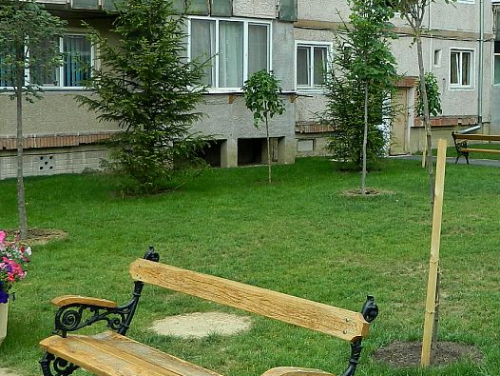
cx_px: 403
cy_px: 131
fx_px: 824
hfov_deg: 32.8
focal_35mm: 57
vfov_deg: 25.6
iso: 80
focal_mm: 4.5
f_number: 3.1
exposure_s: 1/200
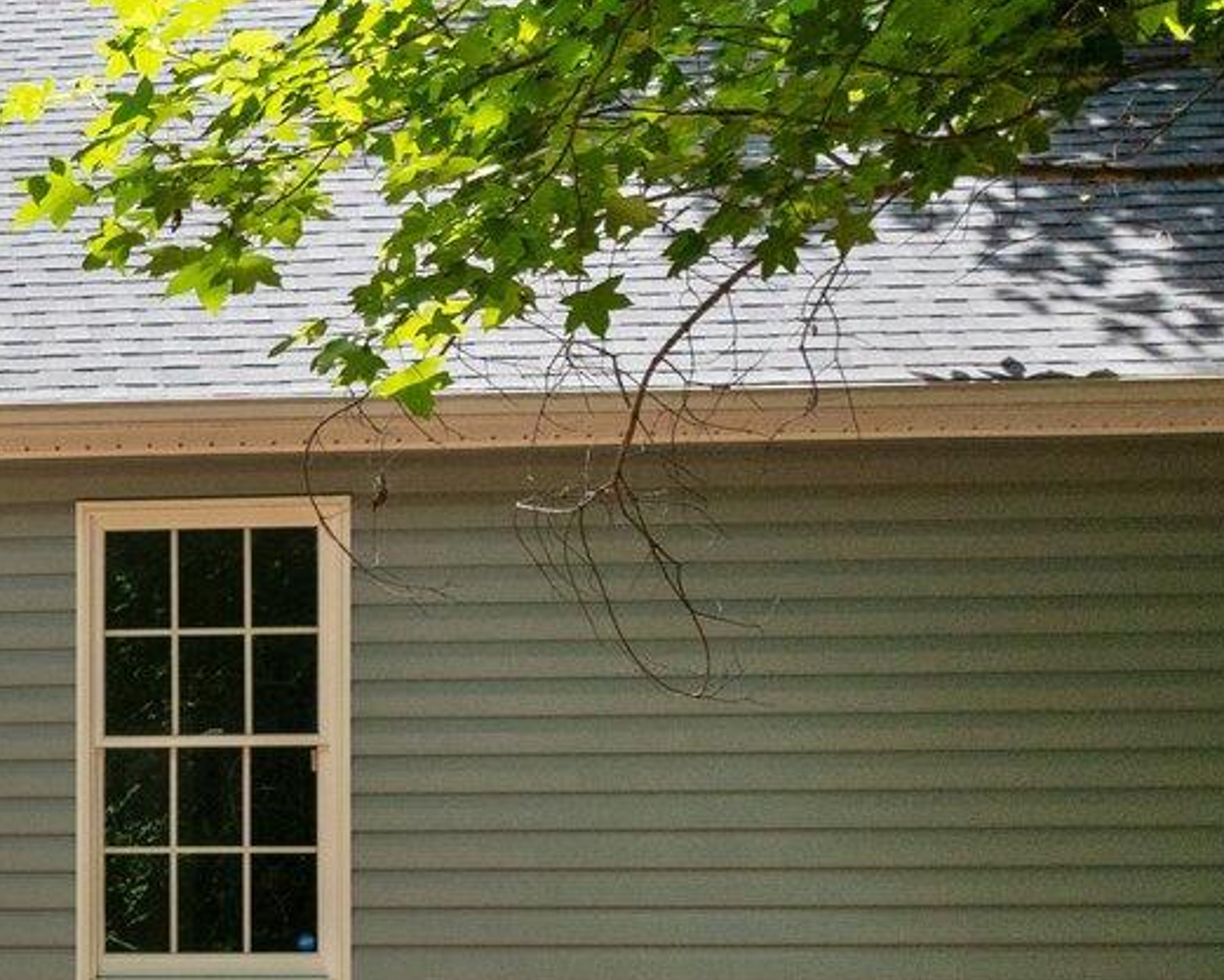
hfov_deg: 18.2
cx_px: -684
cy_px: 922
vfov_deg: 16.5
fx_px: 3333
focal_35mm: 92
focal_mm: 12.29
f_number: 2.8
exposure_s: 1/1250
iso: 270
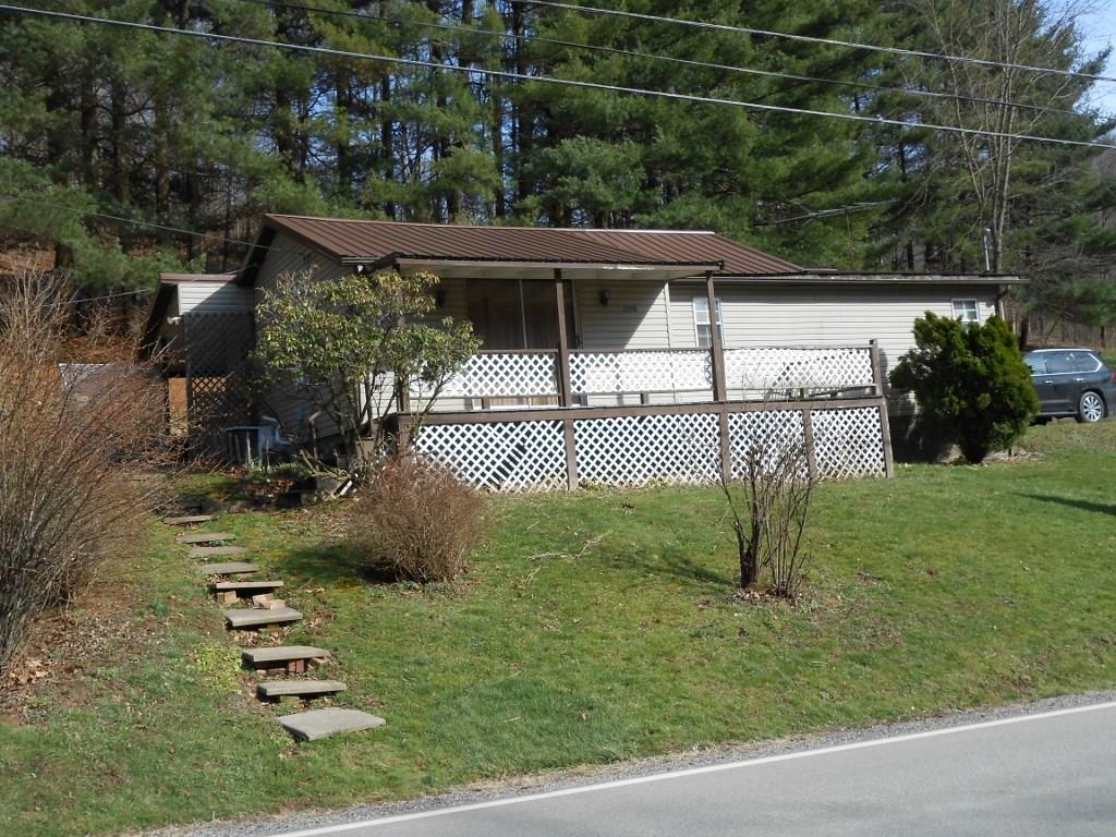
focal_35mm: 38
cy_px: 418
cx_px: 558
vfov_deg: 37.7
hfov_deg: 49.0
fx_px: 1225
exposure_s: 1/400
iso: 80
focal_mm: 6.8
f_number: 4.2
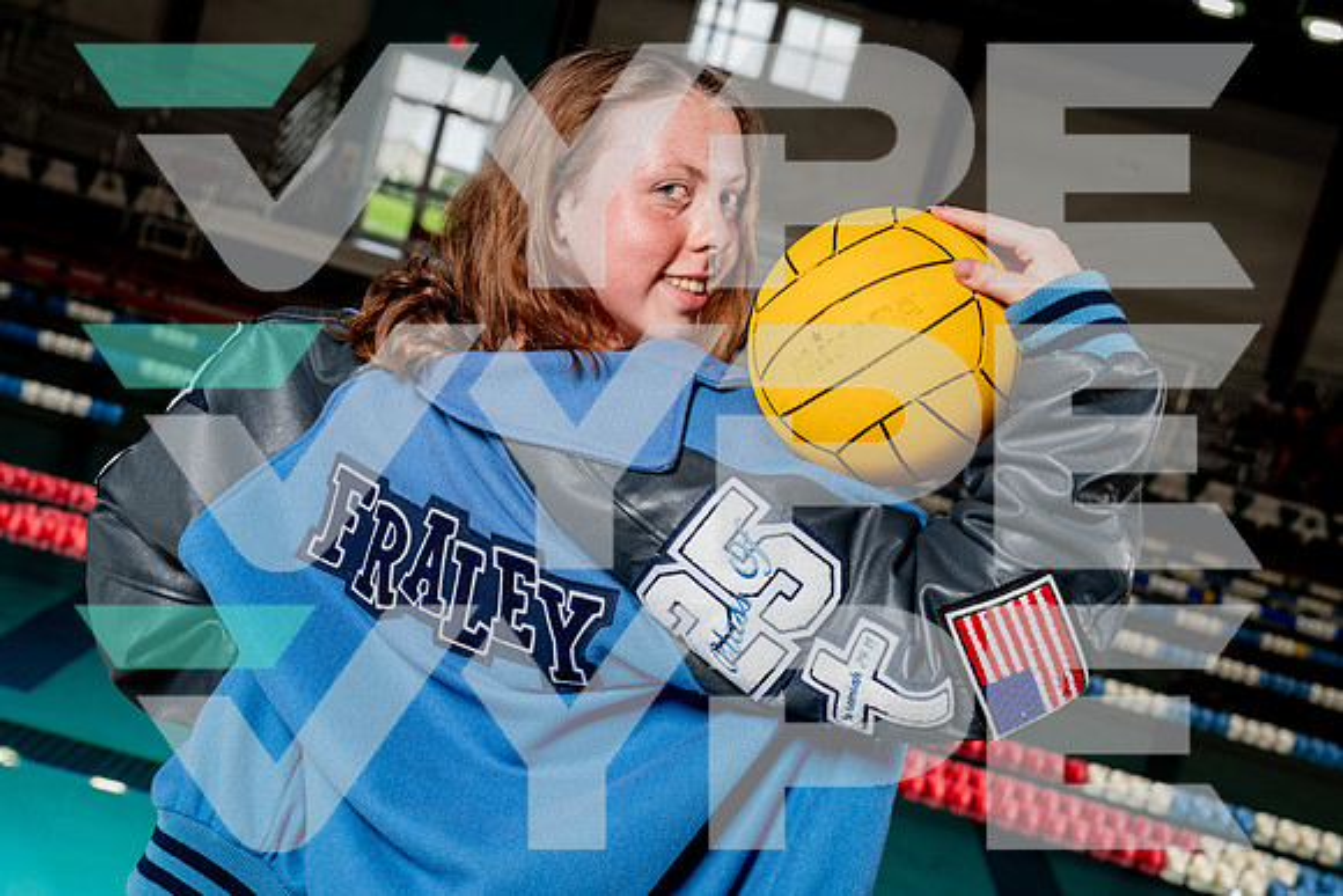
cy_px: 448
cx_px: 672
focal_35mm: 58
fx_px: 2164
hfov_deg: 34.5
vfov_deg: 23.4
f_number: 6.3
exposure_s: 1/250
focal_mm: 58
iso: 400
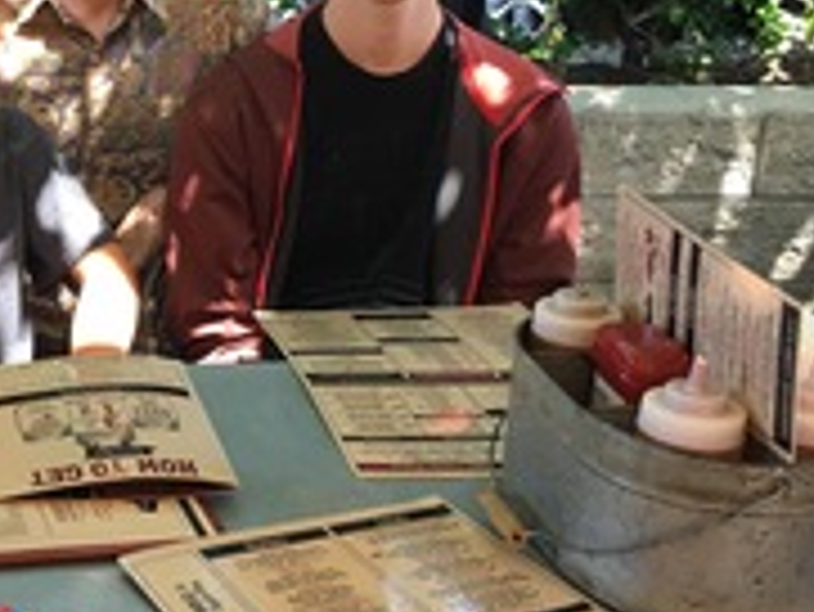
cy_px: 266
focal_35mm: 64
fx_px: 1506
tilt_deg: -19.6
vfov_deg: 22.9
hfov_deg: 27.9
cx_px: -49
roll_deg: +1.4
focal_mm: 4.15
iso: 25
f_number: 2.2
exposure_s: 1/30
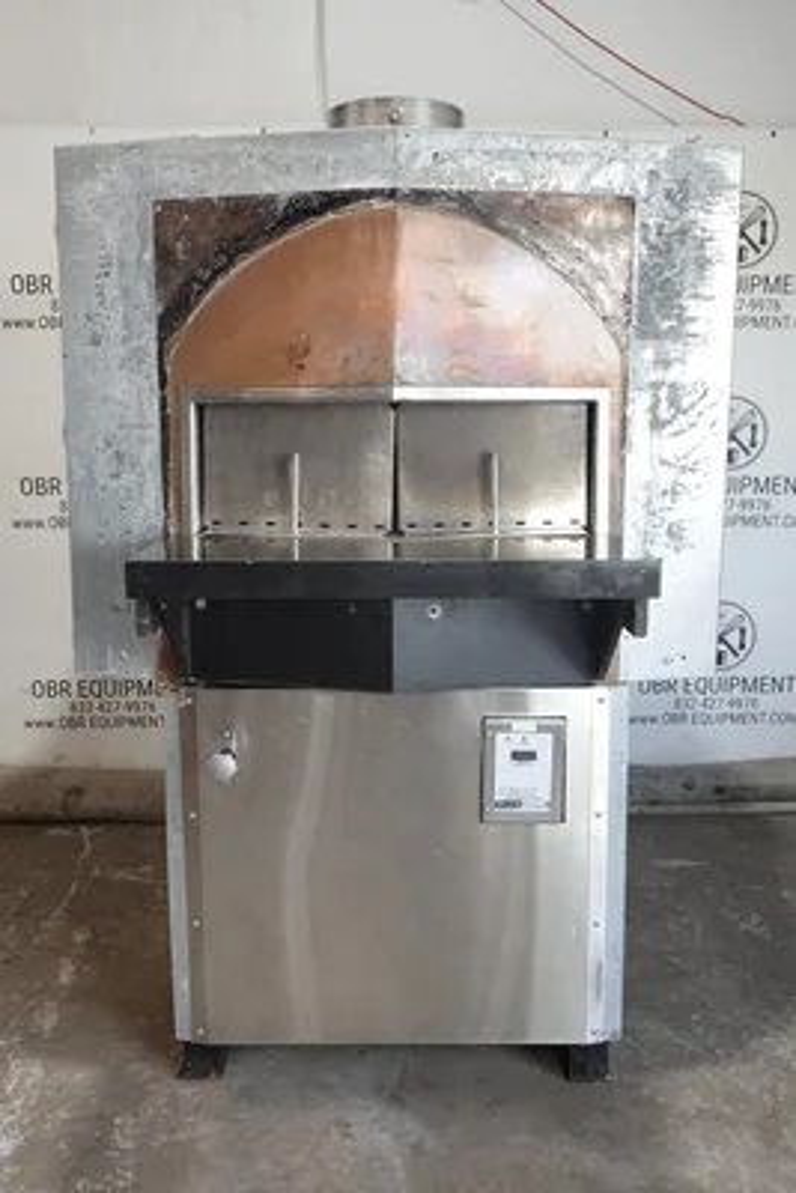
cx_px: 398
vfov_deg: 55.8
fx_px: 1127
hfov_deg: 38.9
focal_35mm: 34
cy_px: 596
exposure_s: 1/40
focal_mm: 12.76
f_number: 3.5
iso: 500
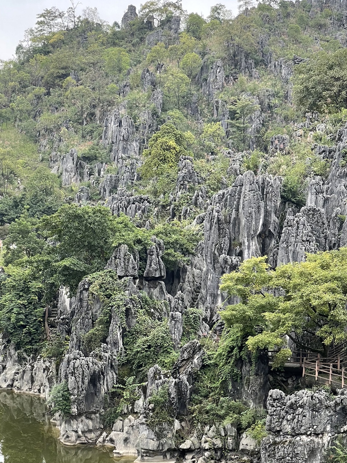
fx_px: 1163
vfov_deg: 22.5
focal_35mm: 87
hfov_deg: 16.9
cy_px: 278
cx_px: 225
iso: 32
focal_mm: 7.5
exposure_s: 1/122
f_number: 2.2
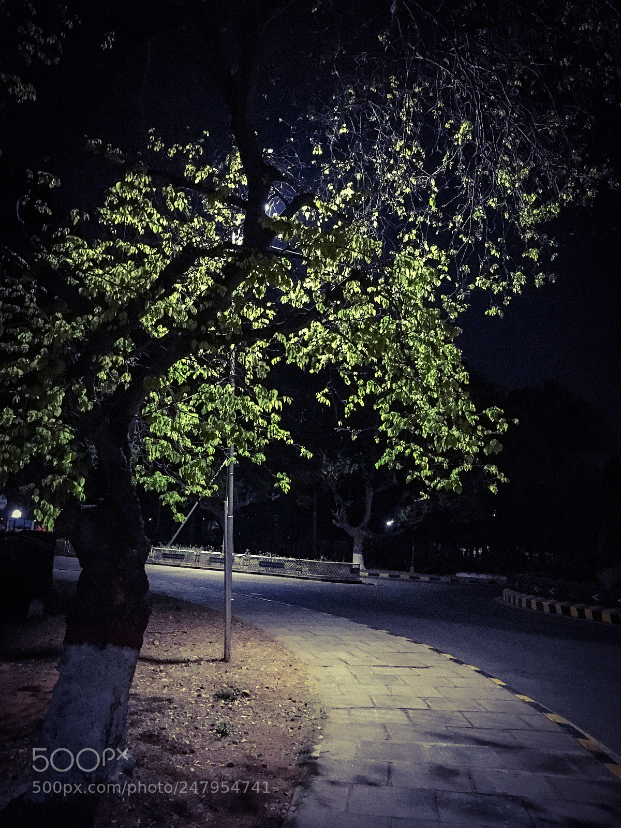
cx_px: 310
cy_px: 414
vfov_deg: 61.7
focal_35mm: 29
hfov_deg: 48.2
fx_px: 694
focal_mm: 4.15
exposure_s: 1/17
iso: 1000
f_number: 2.2
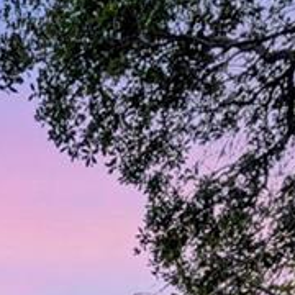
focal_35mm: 106
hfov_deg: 13.4
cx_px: -347
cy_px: 660
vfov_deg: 13.2
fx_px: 1022
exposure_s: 1/3.33
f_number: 7.1
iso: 250
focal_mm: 14
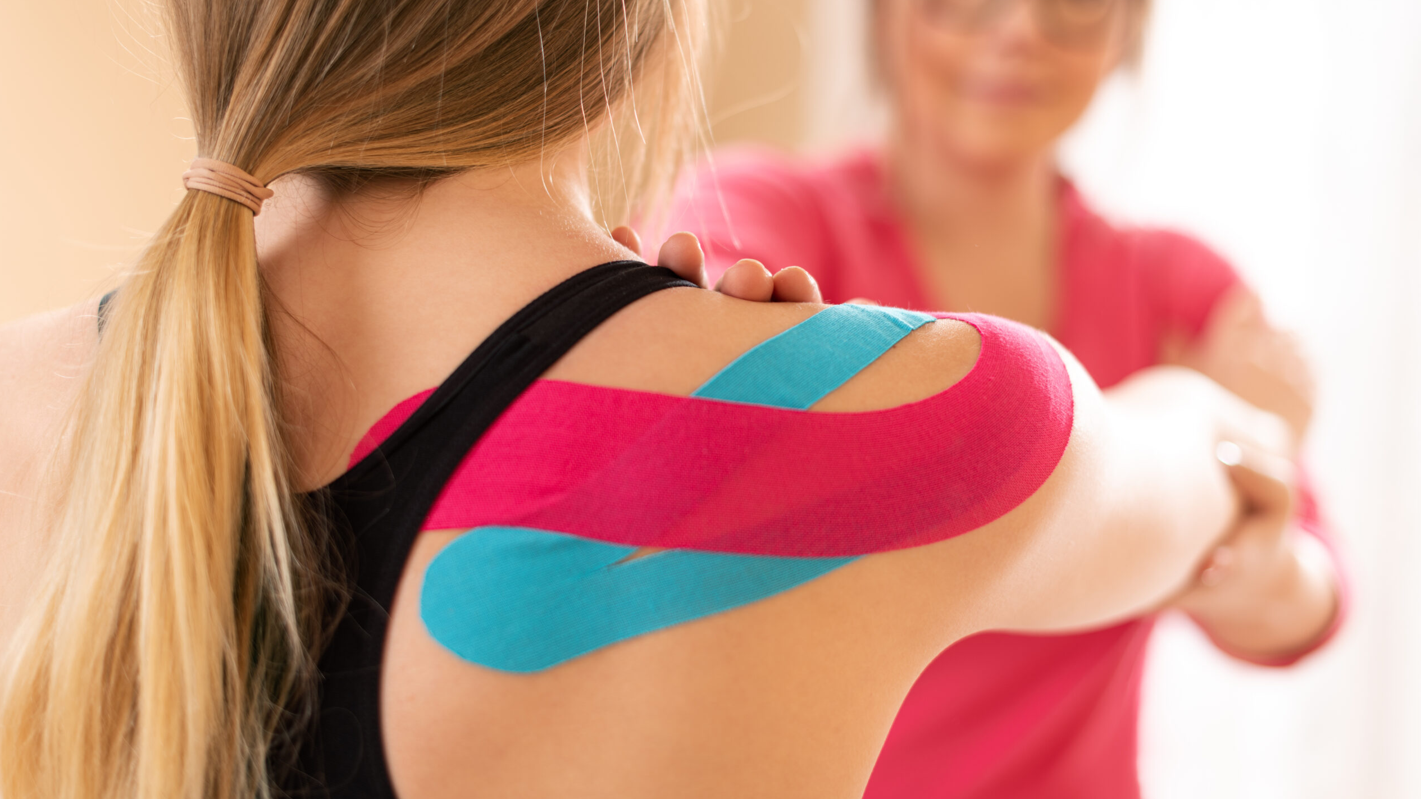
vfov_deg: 22.6
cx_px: 703
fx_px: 1997
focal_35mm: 53
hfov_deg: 39.2
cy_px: 367
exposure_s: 1/160
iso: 40
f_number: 2
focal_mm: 50
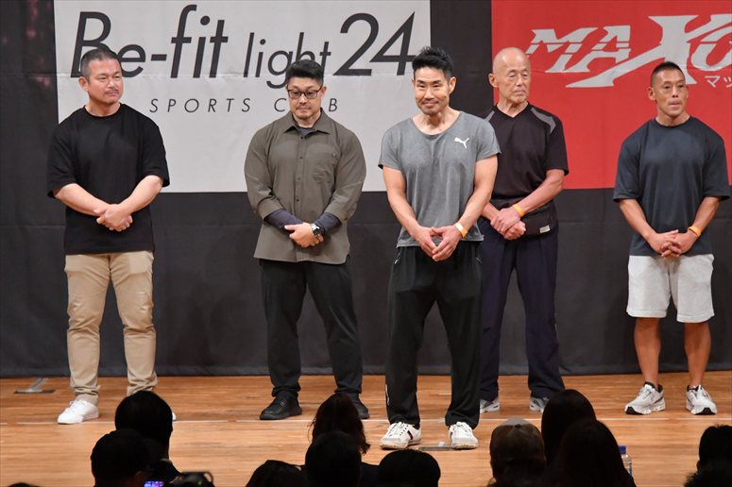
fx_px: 5183
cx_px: 366
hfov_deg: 8.1
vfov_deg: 5.4
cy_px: 244
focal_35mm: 255
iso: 7200
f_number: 5.6
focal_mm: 170
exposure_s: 1/400
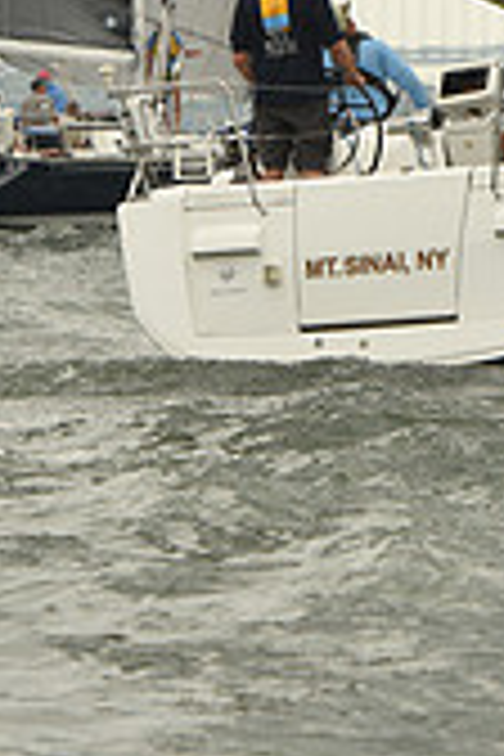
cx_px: 472
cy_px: 74
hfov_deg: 2.5
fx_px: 11591
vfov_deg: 3.7
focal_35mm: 552
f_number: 10
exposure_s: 1/640
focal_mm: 160
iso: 250
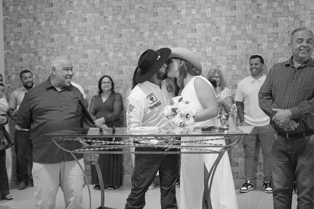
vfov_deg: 27.0
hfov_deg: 39.6
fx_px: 436
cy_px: 104
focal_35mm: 50
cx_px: 157
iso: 400
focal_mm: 50
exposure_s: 1/80
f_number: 1.8
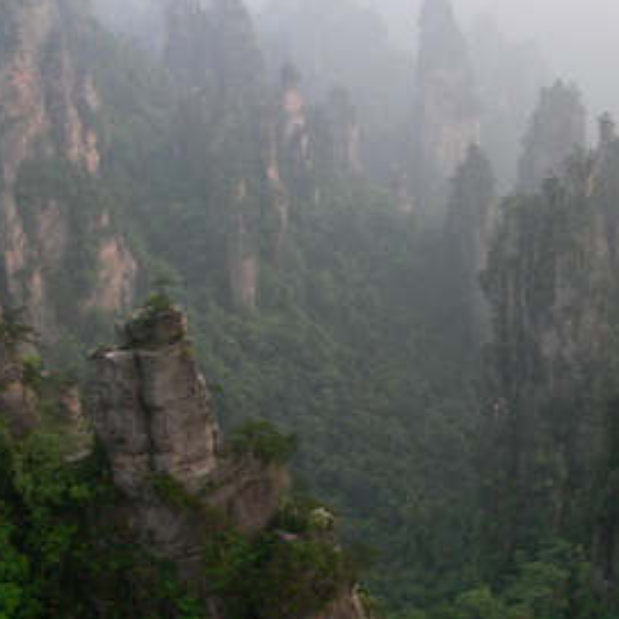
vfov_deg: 30.0
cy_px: 278
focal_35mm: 57
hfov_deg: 29.0
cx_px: 539
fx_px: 1153
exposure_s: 1/50
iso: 200
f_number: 5.6
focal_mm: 7.4
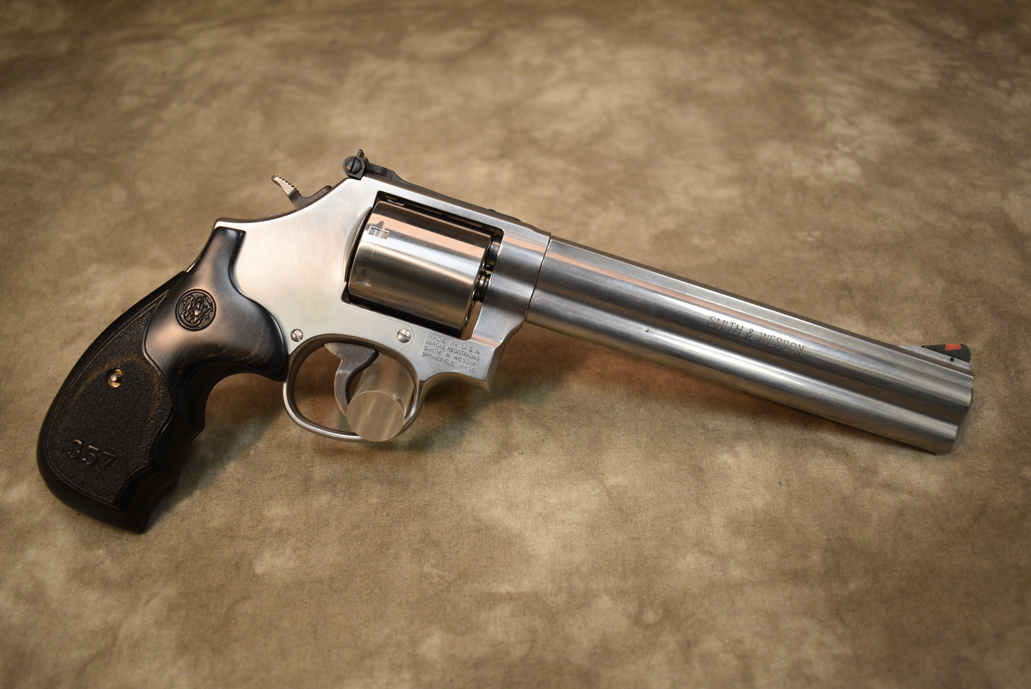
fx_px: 946
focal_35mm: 33
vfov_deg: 40.0
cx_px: 516
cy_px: 344
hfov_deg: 57.2
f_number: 3.8
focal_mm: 22
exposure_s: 1/125
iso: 800
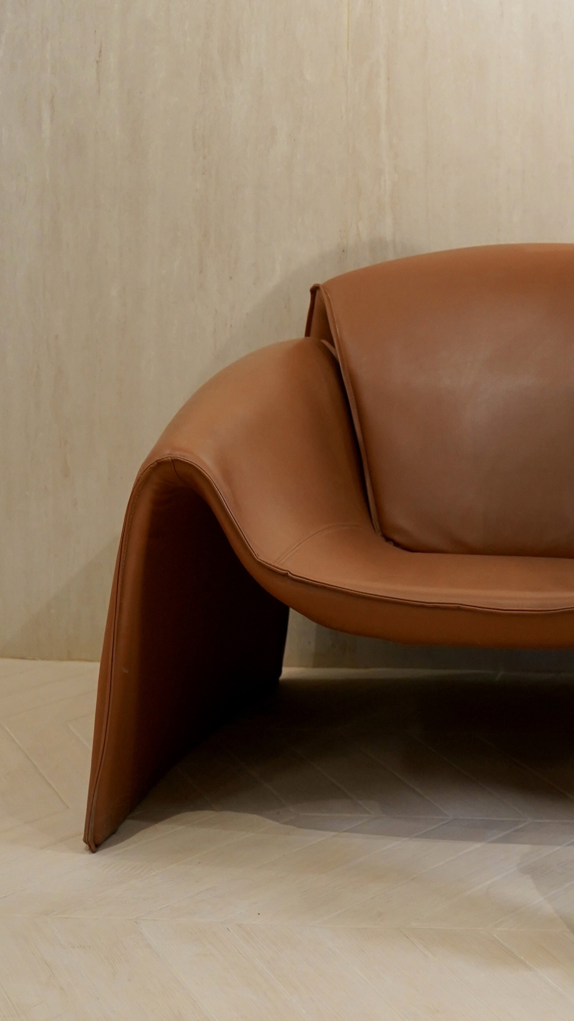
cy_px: 153
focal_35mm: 85
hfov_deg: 13.7
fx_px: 2300
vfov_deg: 24.5
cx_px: 760
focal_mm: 35
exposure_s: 1/100
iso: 1000
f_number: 4
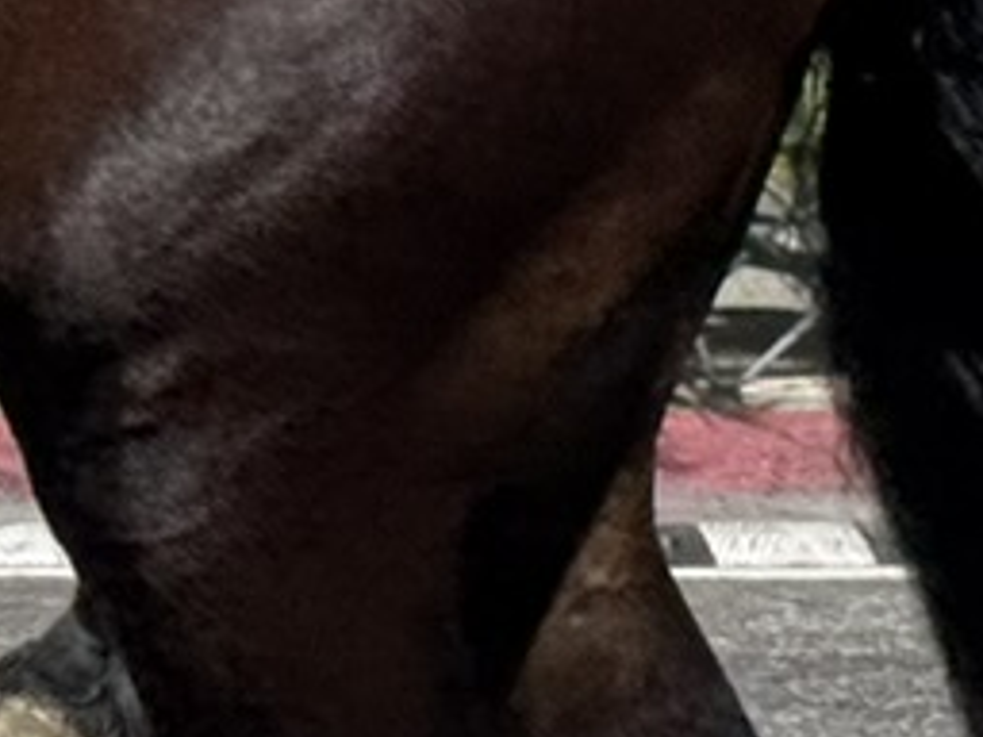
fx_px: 10905
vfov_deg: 3.9
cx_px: 219
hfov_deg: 5.2
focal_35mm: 384
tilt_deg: -2.0
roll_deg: -0.7
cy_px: -357
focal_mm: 6.76
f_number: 1.78
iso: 64
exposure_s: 1/4329
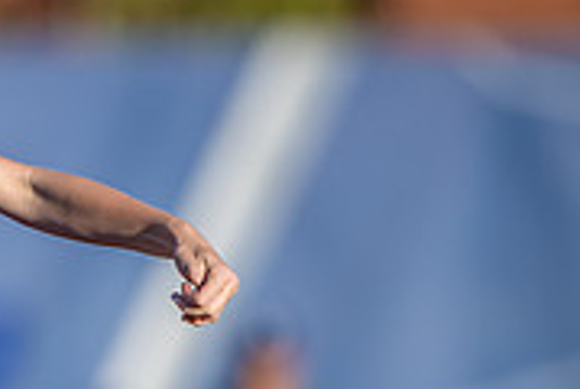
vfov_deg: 0.8
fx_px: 26966
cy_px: 417
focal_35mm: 1671
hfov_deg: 1.2
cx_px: -280
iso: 125
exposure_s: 1/2000
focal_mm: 400
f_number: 2.8
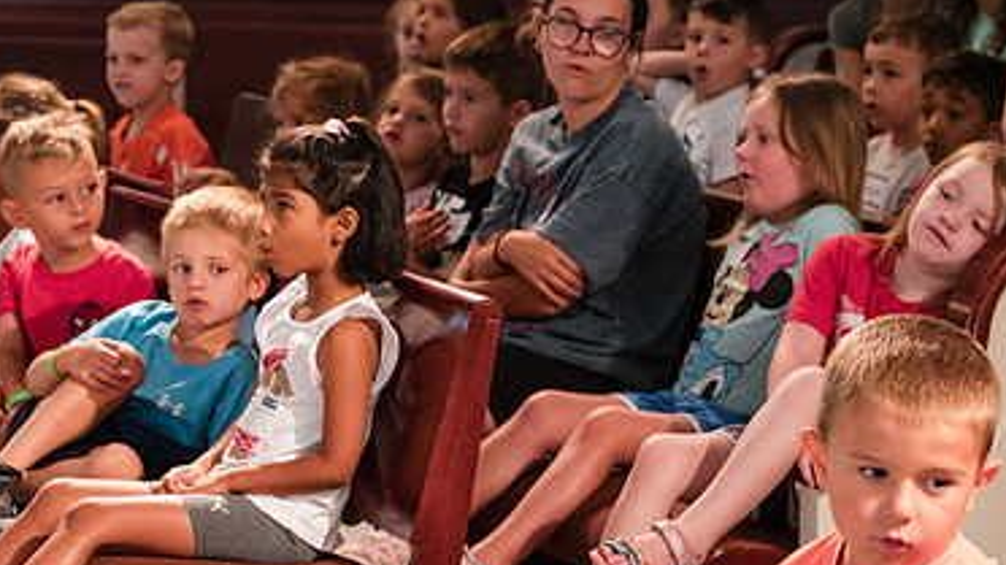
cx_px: 377
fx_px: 3893
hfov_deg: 14.7
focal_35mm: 146
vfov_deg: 8.3
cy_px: 332
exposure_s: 1/160
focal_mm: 85
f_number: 6.3
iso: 6400
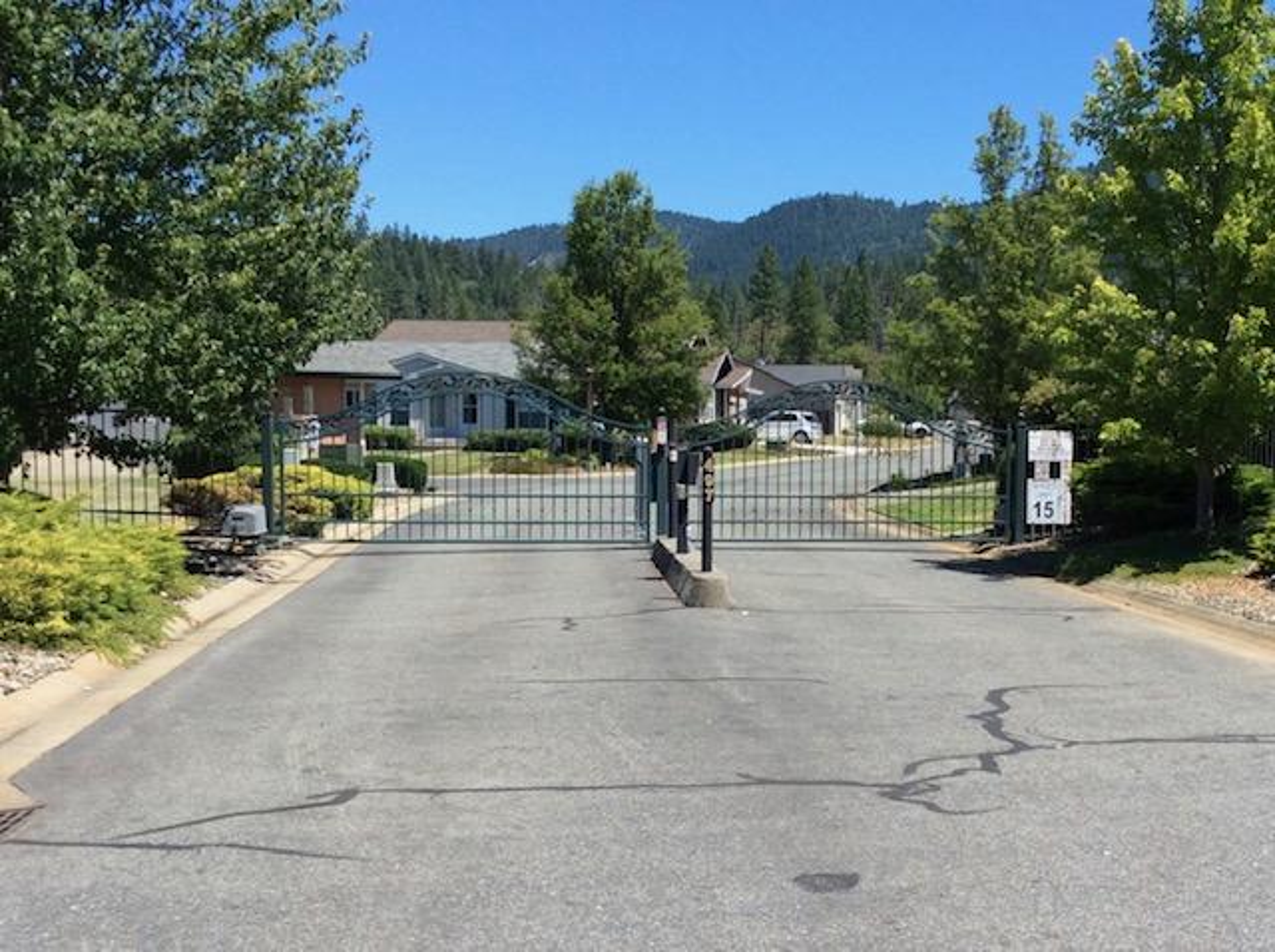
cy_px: 476
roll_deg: +0.6
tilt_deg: -6.3
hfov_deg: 56.9
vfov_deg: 44.1
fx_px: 1177
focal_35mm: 32
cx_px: 638
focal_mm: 3.3
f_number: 2.4
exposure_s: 1/937
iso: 32
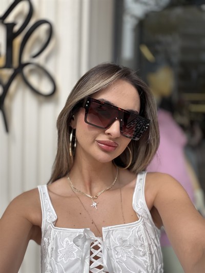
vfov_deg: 60.0
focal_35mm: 30
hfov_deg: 46.8
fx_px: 237
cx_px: 102
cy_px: 136
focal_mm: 2.71
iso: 32
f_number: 1.9
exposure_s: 1/699
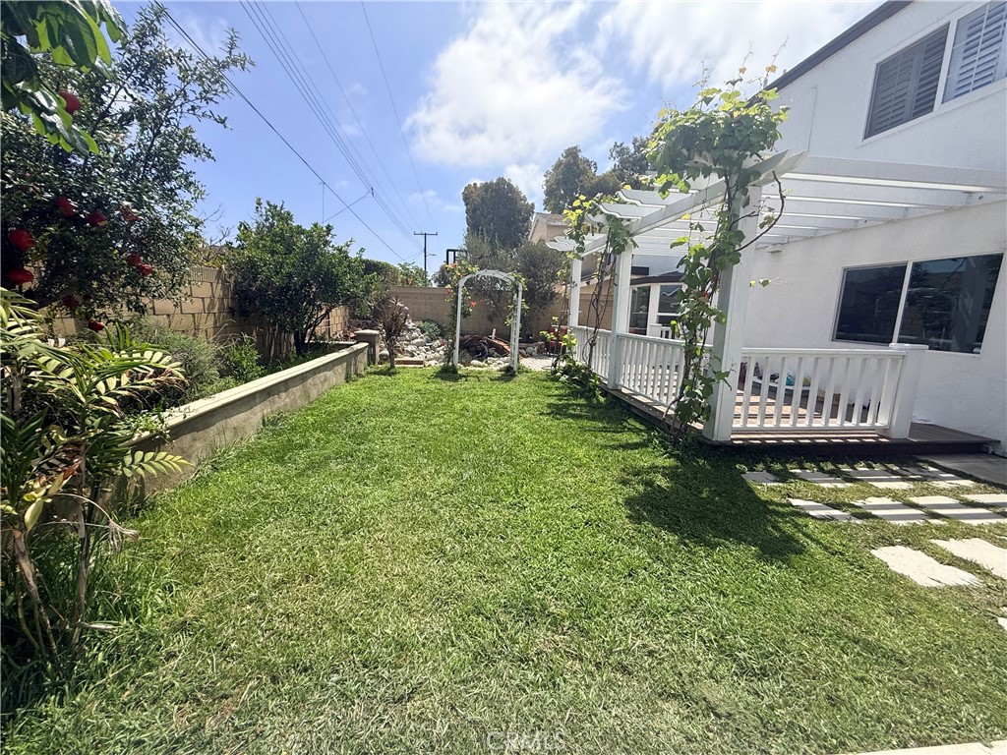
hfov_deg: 102.1
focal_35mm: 14
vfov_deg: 85.7
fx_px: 407
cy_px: 378
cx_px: 504
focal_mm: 2.22
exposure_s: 1/2092
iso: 64
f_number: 2.2
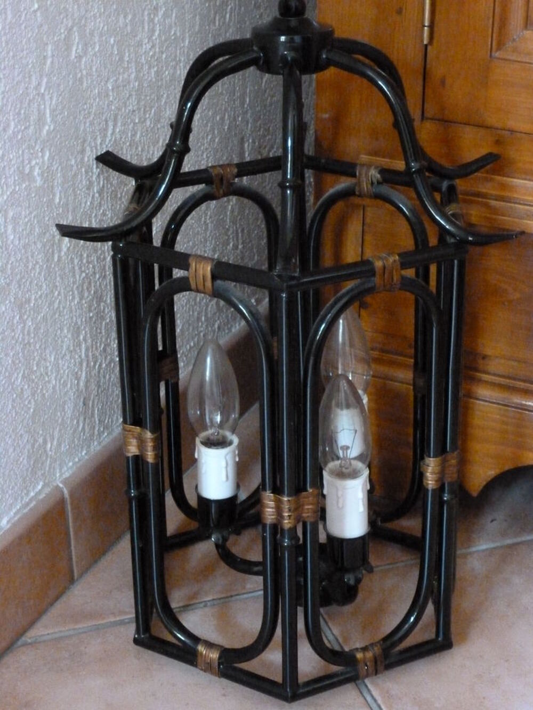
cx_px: 266
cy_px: 355
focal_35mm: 71
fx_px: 1457
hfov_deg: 20.7
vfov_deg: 27.4
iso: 1600
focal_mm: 12.7
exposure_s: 1/15
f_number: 4.7
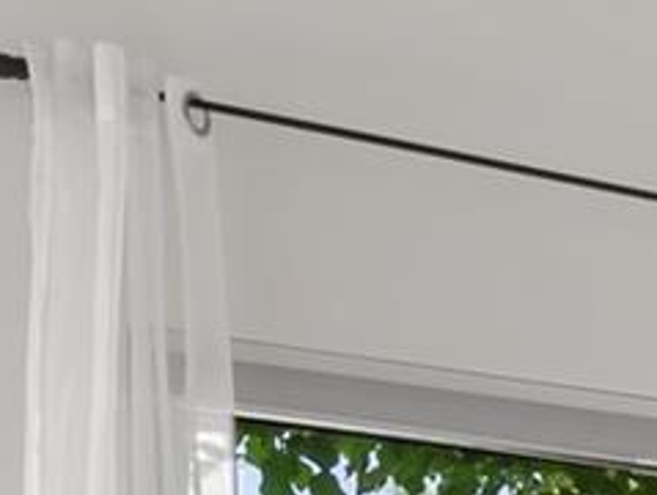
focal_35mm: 135
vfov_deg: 10.1
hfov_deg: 10.1
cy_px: 1042
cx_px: 2059
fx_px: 2566
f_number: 8
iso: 100
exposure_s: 1
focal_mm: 21
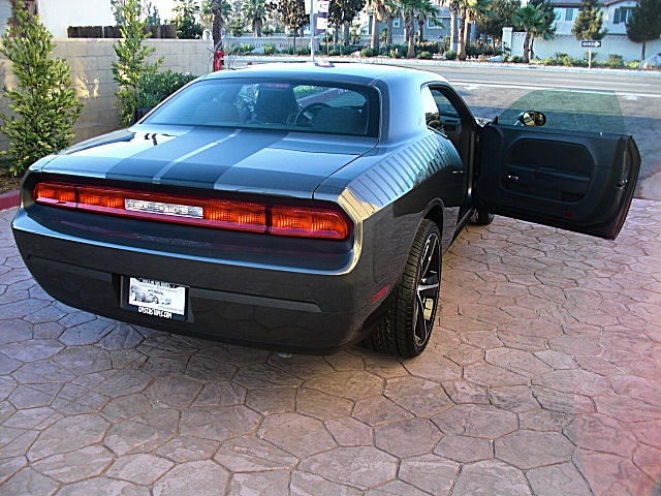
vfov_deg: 39.7
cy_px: 248
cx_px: 330
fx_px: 687
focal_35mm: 36
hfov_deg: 51.4
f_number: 2.8
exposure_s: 1/100
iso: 100
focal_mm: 6.3
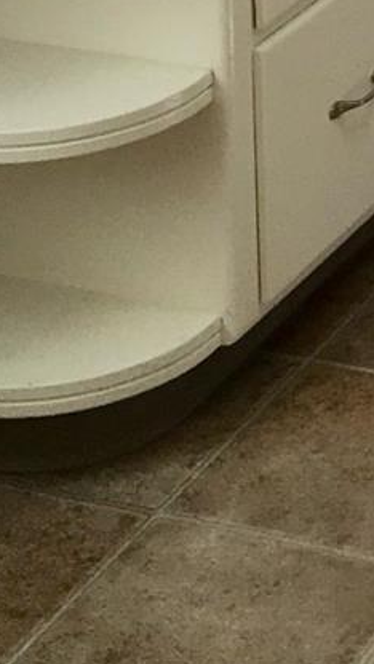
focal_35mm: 152
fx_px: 2680
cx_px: 756
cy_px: -745
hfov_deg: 7.6
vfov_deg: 12.2
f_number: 2.2
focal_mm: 4.15
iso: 25
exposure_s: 1/220
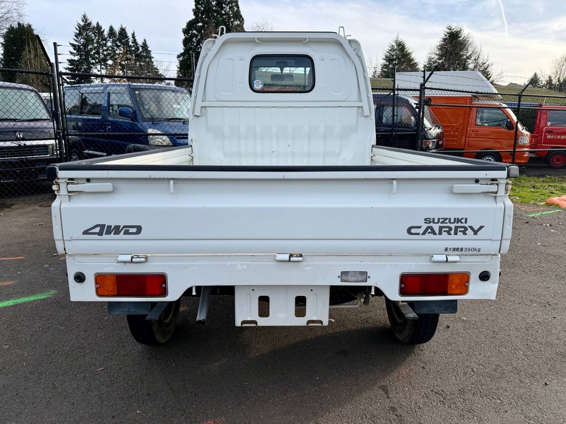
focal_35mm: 24
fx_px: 392
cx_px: 283
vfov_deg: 56.8
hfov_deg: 71.6
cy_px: 212
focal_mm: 6.76
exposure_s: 1/2907
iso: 100
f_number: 1.78
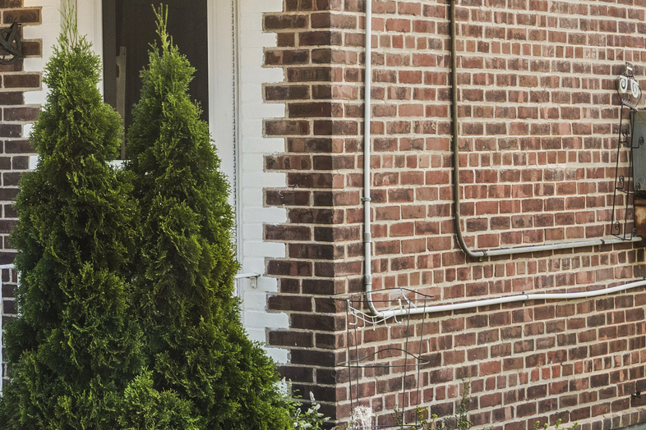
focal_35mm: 129
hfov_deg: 15.7
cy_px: -118
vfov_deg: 10.4
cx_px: 79
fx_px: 2315
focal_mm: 33
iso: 250
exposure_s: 1/30
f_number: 9
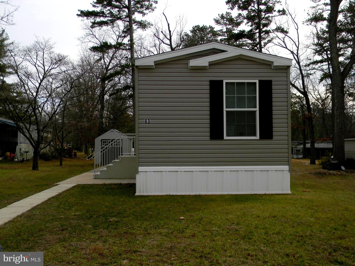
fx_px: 369
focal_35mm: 36
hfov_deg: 51.4
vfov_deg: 39.7
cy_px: 133
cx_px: 178
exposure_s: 1/816
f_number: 3.7
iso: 80
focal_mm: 6.4
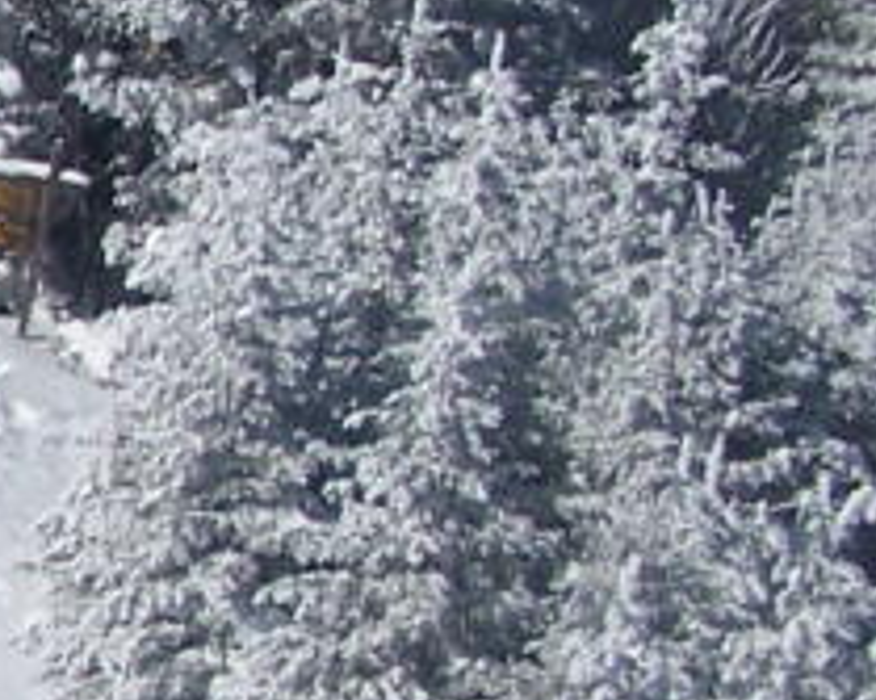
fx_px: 4716
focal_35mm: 182
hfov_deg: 9.7
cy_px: 390
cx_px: -998
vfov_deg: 8.5
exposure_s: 1/1250
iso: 80
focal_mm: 6.3
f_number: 5.6
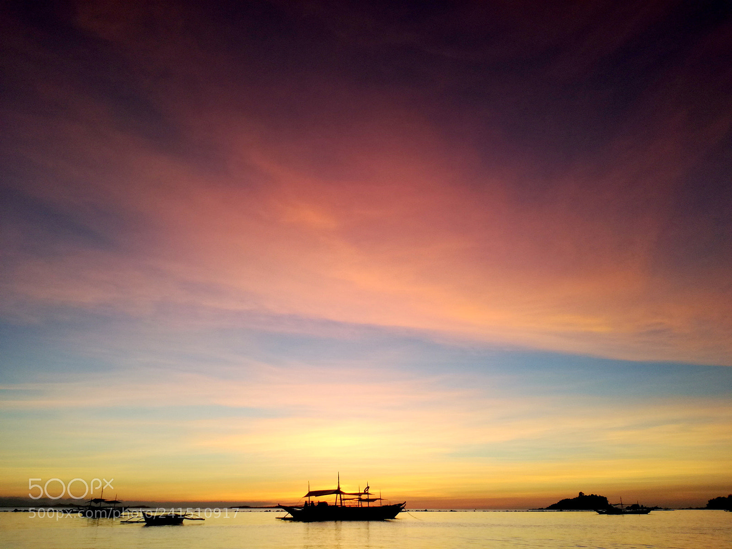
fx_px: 571
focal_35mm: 27
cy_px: 274
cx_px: 366
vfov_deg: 51.4
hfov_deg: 65.3
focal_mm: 3.79
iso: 50
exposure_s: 1/127
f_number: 2
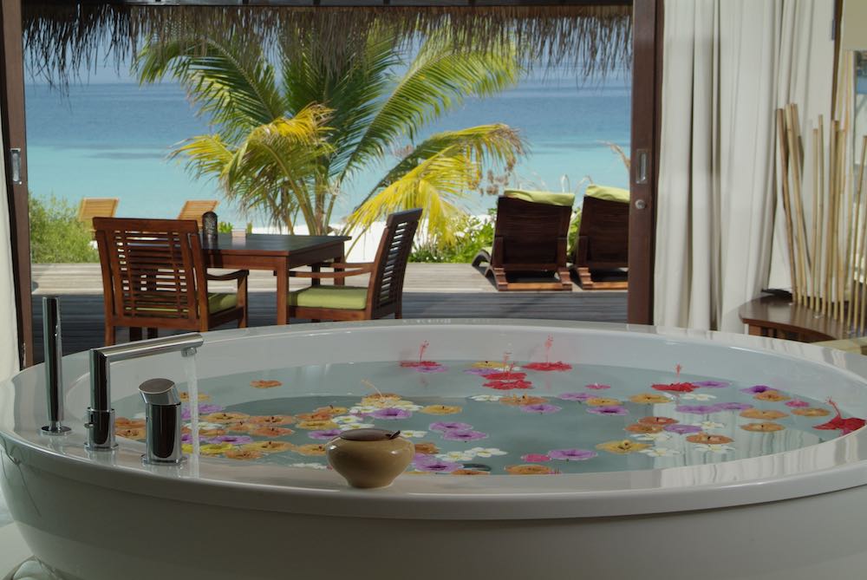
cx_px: 434
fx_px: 1808
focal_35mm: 75
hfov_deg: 27.0
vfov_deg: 18.2
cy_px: 290
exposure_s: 1/180
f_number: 13
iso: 160
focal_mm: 50
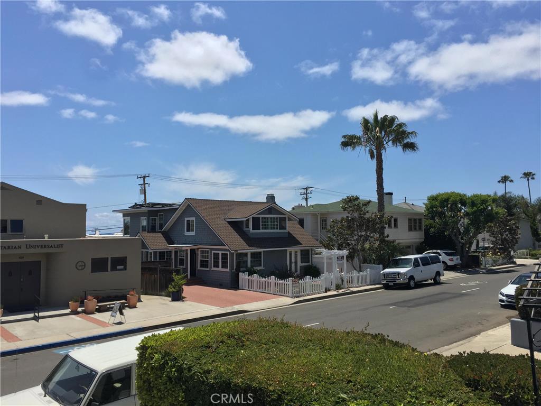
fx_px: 453
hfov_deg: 61.7
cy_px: 203
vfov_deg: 48.2
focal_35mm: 29
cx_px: 270
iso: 32
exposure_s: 1/3300
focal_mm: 4.15
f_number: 2.2
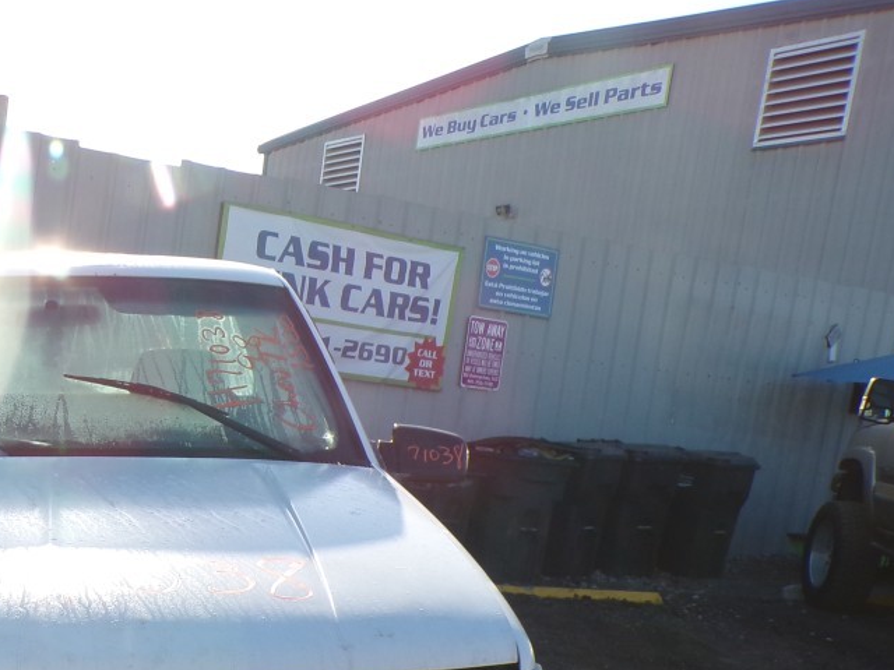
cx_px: 60
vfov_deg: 29.1
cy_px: 595
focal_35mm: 48
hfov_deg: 36.7
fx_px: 1240
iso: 100
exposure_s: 1/350
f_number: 4.4
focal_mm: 4.3
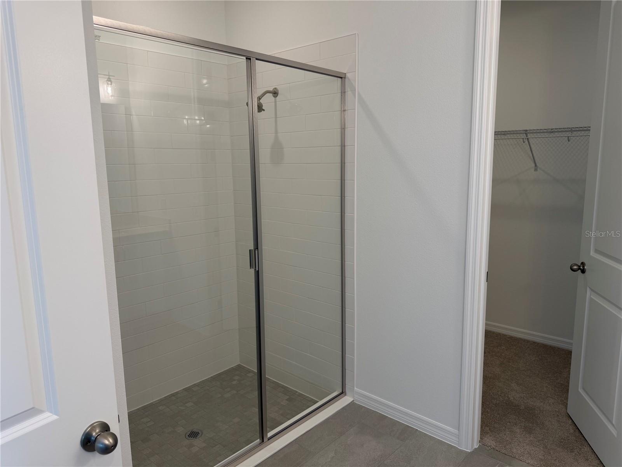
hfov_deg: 71.6
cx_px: 311
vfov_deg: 56.8
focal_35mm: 24
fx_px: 431
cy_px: 234
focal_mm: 6.76
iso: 50
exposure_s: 1/120
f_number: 1.78
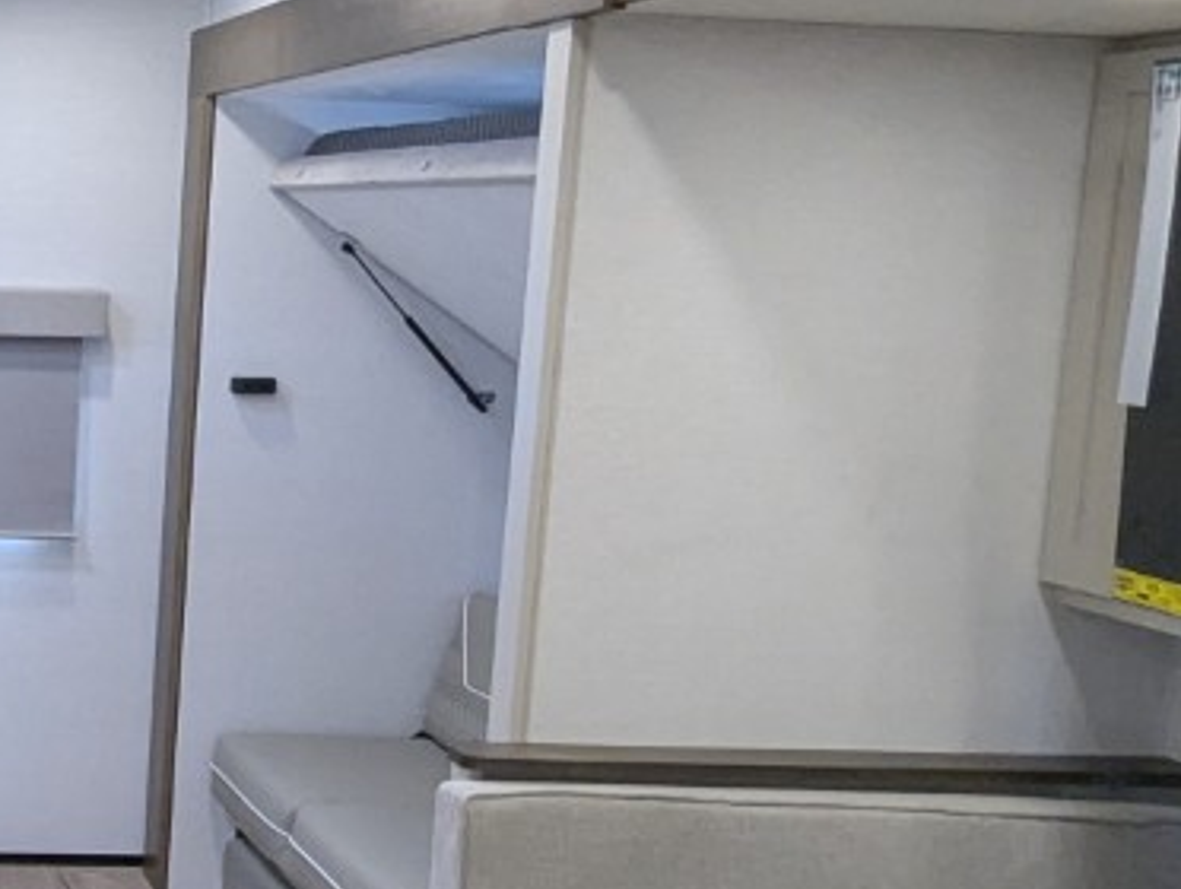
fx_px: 2050
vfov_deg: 24.4
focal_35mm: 60
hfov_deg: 27.5
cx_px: -306
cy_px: 546
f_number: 2.2
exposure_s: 1/187
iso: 416
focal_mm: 2.35
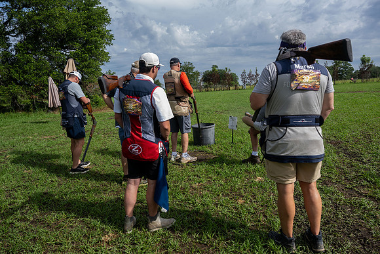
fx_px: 253
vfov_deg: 53.2
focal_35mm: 24
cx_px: 190
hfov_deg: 73.7
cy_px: 127
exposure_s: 1/100
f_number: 6.3
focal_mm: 24
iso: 64
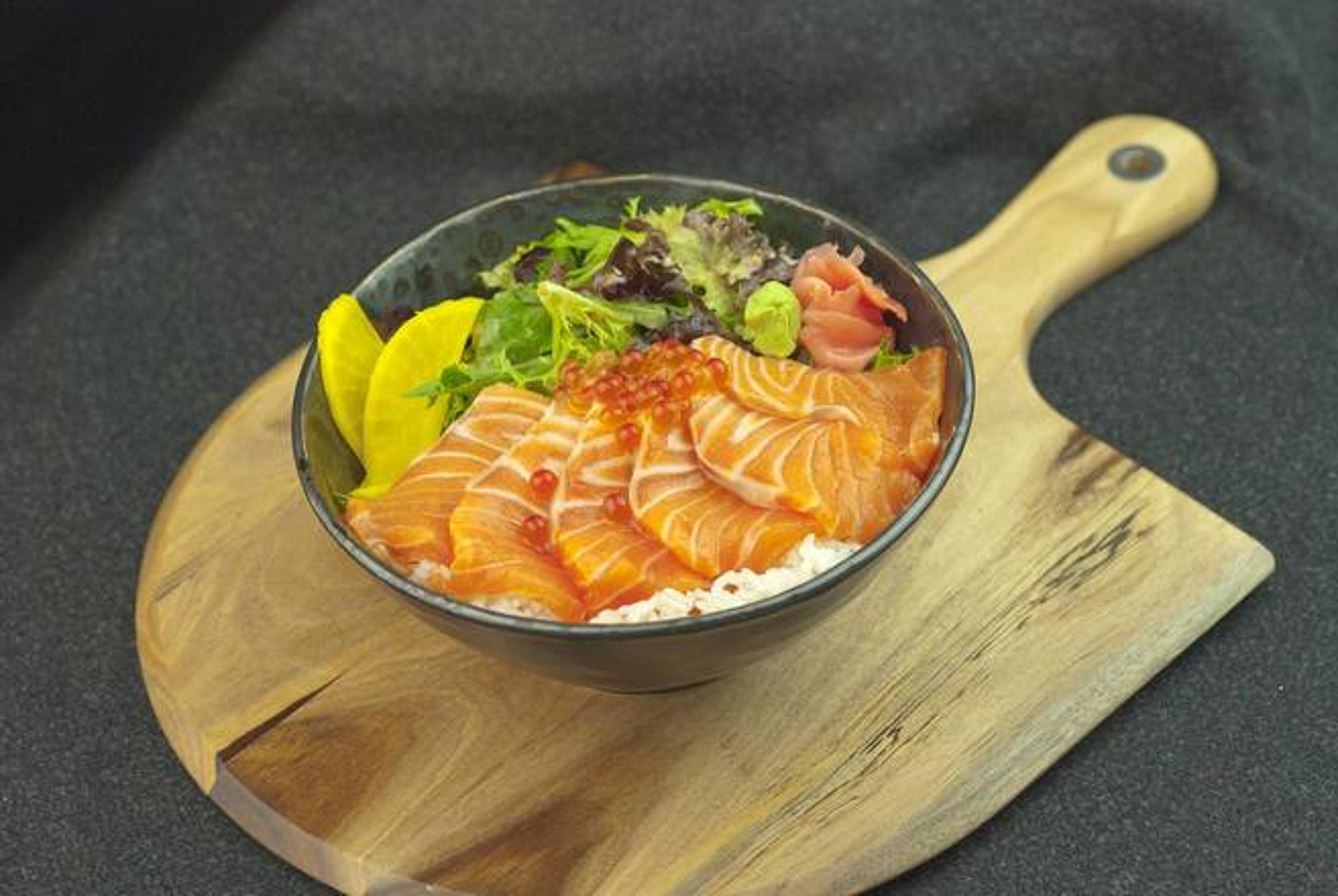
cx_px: 669
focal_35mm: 128
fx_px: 4745
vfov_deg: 10.8
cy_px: 448
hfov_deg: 16.1
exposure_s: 1/200
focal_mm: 85
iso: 400
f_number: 5
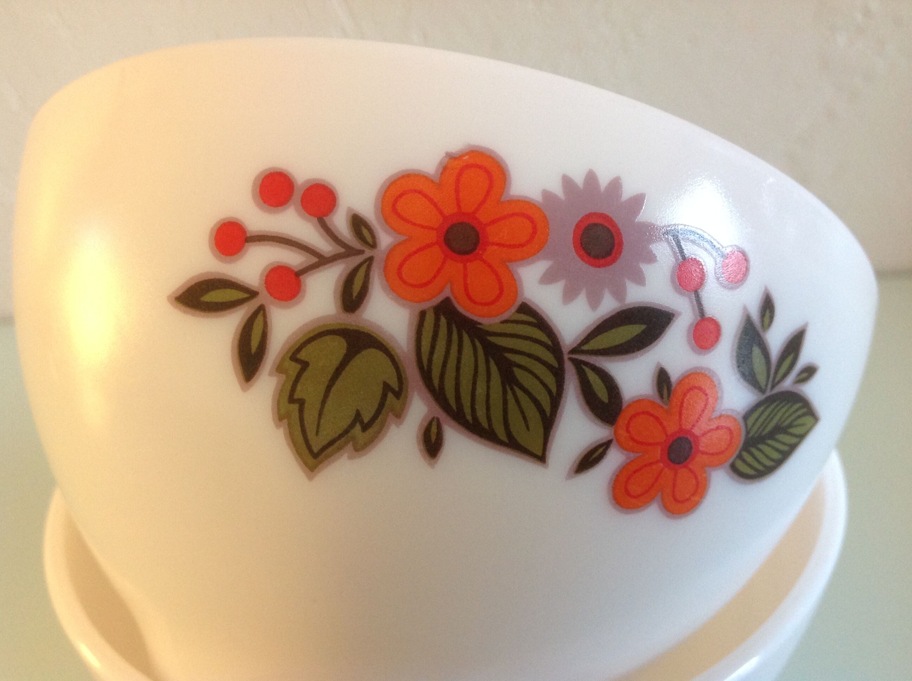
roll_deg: +3.7
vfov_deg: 40.6
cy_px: 340
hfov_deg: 52.7
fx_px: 921
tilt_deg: -28.5
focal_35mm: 35
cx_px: 456
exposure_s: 1/17
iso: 160
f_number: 2.4
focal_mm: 4.28
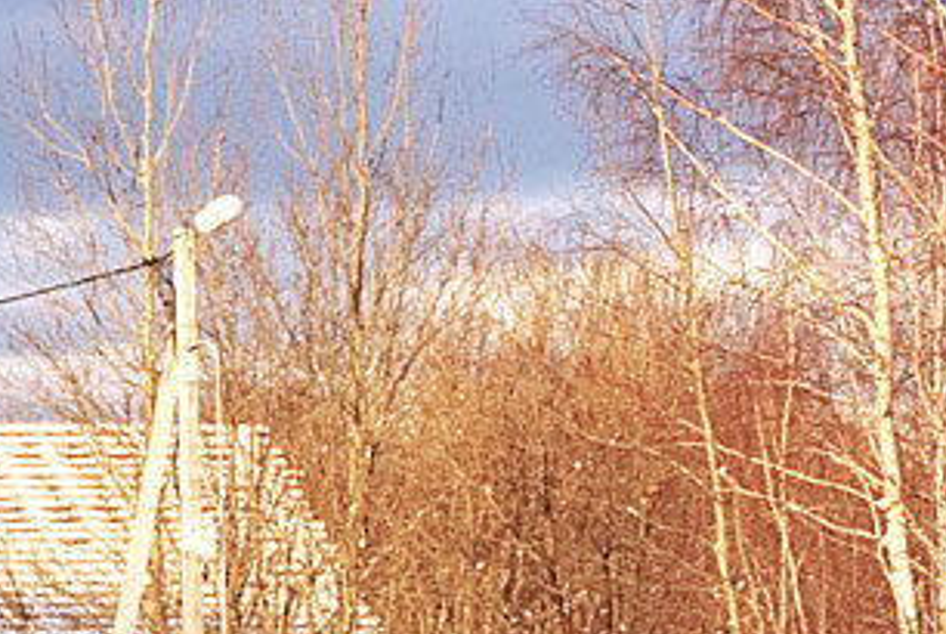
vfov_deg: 2.3
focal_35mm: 611
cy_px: 363
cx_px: 918
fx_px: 16079
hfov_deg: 3.4
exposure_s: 1/125
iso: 160
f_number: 7.1
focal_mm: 78
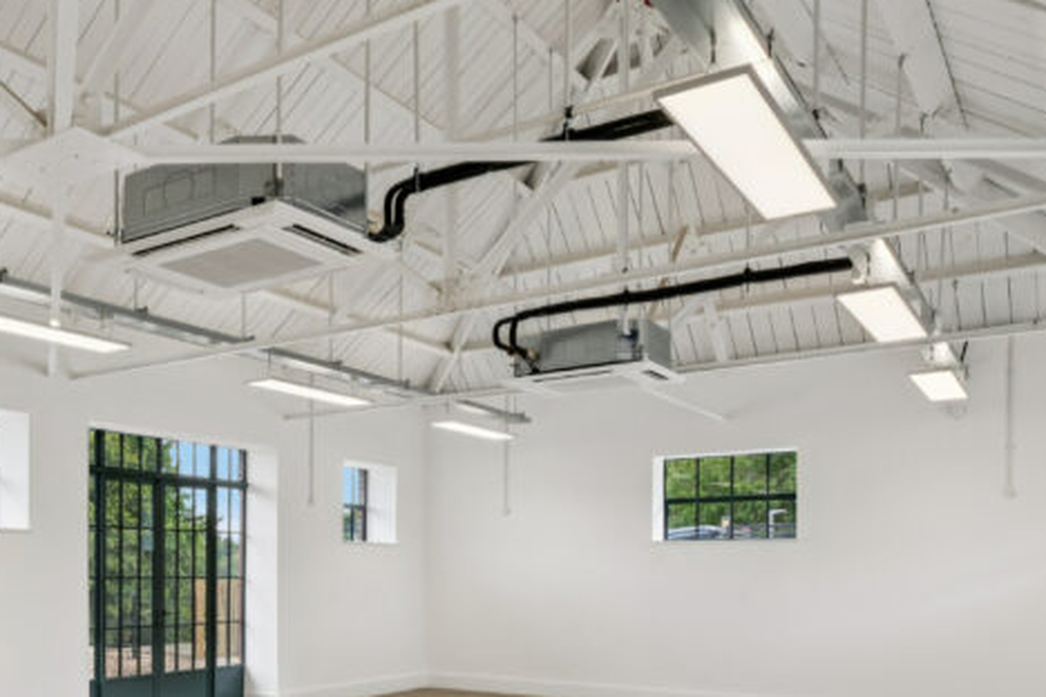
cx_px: -11
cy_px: 586
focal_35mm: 35
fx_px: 1017
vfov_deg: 36.2
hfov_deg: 45.5
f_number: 11
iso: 200
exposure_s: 1/60
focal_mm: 16
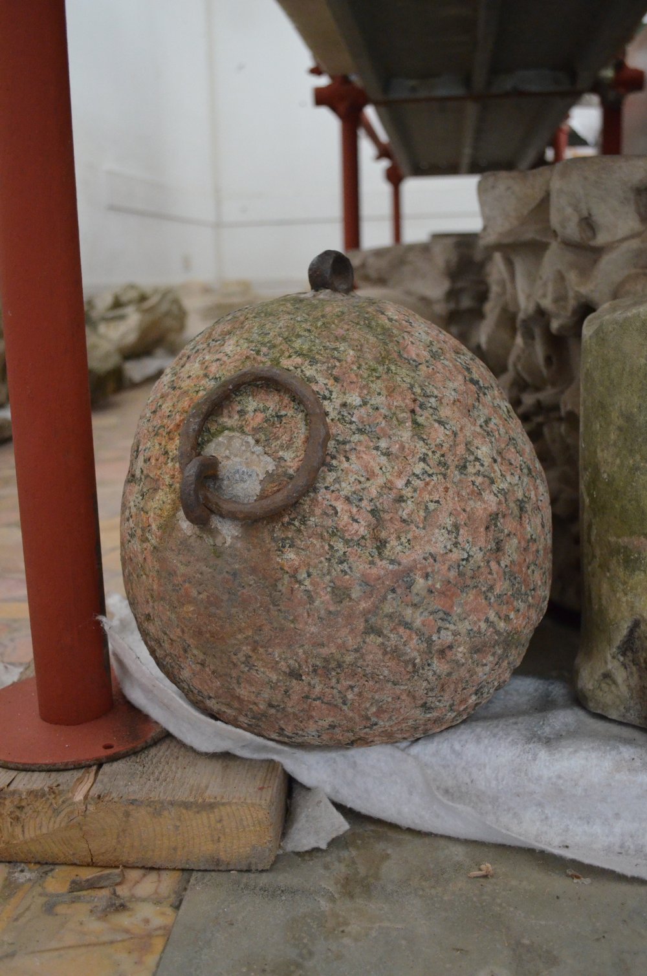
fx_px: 974
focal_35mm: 36
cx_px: 324
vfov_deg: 53.2
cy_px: 488
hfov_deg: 36.7
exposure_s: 1/25
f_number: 4
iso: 3200
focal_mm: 24
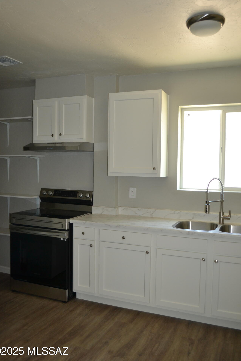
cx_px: 117
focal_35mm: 31
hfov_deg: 42.3
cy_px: 182
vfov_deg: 60.3
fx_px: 311
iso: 400
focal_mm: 20
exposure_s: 1/80
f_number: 4
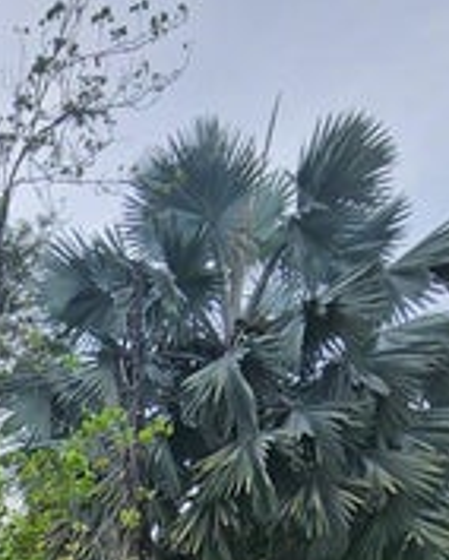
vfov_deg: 23.0
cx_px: -296
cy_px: 905
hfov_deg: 20.1
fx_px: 1012
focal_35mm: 61
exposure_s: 1/726
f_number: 2.2
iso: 50
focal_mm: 2.2
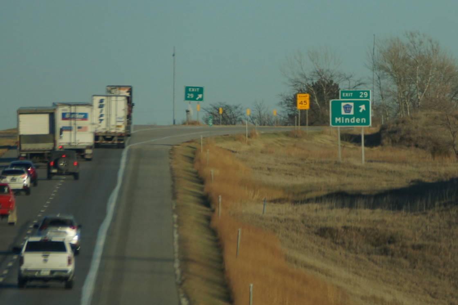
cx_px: 229
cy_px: 152
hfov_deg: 5.5
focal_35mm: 375
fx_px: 4769
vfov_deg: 3.7
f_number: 6.3
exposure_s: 1/400
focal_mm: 250
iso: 250
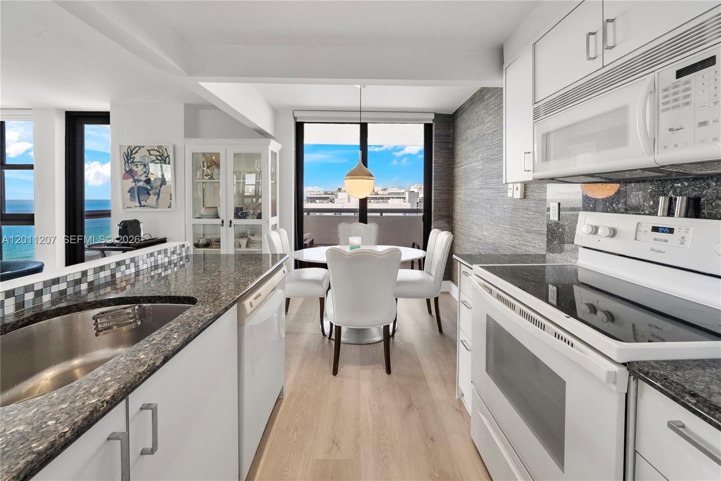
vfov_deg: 90.1
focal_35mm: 12
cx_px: 360
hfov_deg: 112.6
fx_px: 240
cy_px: 240
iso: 200
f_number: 8
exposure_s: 1/160
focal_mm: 12
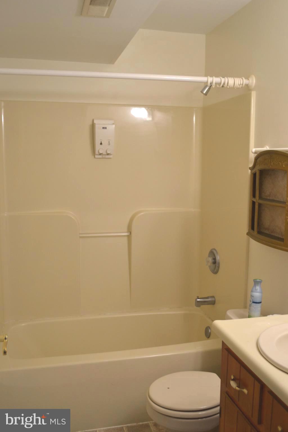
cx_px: 144
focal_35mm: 36
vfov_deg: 53.1
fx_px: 432
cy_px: 216
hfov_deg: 36.9
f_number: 4
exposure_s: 1/30
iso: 400
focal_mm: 24
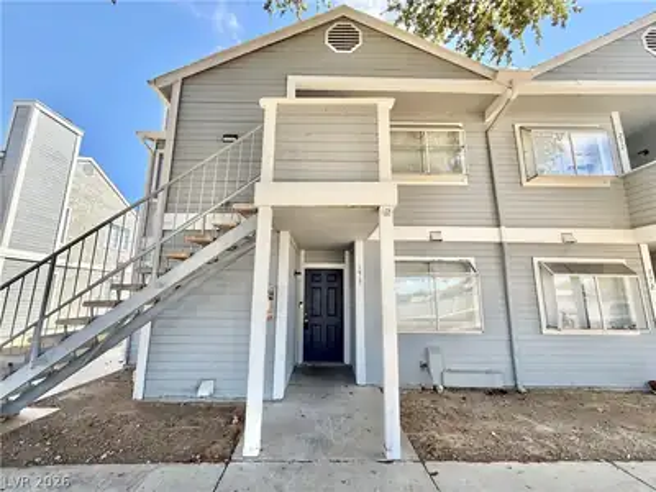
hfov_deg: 102.1
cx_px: 328
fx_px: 265
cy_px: 246
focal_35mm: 14
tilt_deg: +10.5
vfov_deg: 85.7
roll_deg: -0.7
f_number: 2.2
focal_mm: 2.22
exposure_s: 1/361
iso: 50
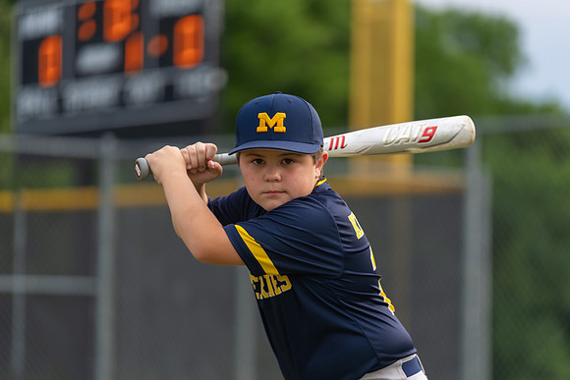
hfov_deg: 12.8
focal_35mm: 161
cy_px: 190
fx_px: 2550
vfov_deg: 8.5
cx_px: 285
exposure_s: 1/320
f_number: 2.8
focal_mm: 161
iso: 160
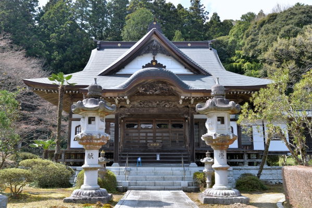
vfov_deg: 37.8
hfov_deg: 54.4
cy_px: 104
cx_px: 156
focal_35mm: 35
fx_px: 303
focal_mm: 35
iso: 100
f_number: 5
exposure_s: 1/250
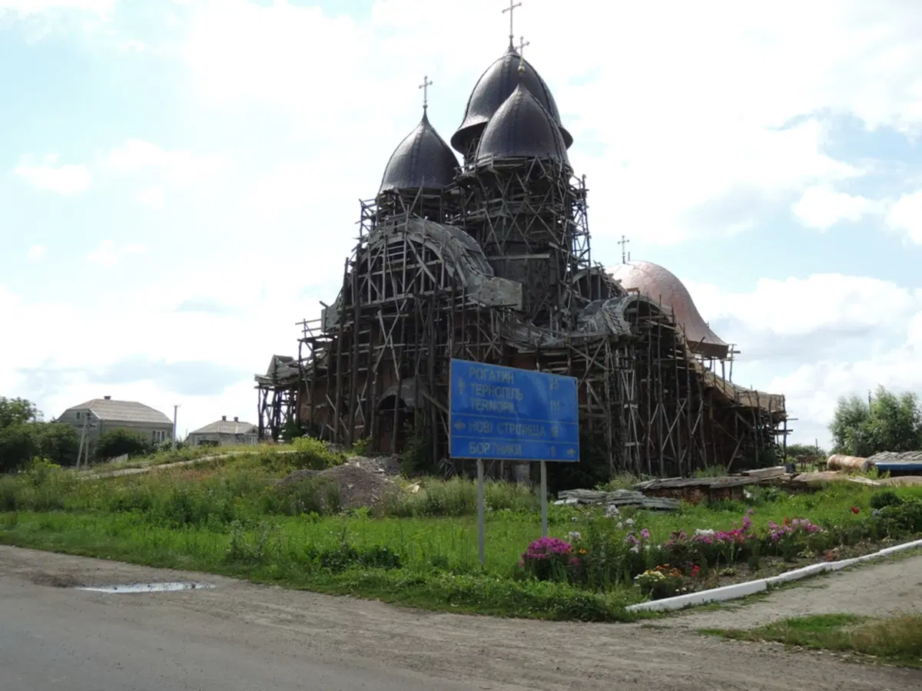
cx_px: 461
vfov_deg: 40.7
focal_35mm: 35
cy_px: 346
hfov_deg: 52.6
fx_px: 932
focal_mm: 6.3
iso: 100
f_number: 3.2
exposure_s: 1/1250
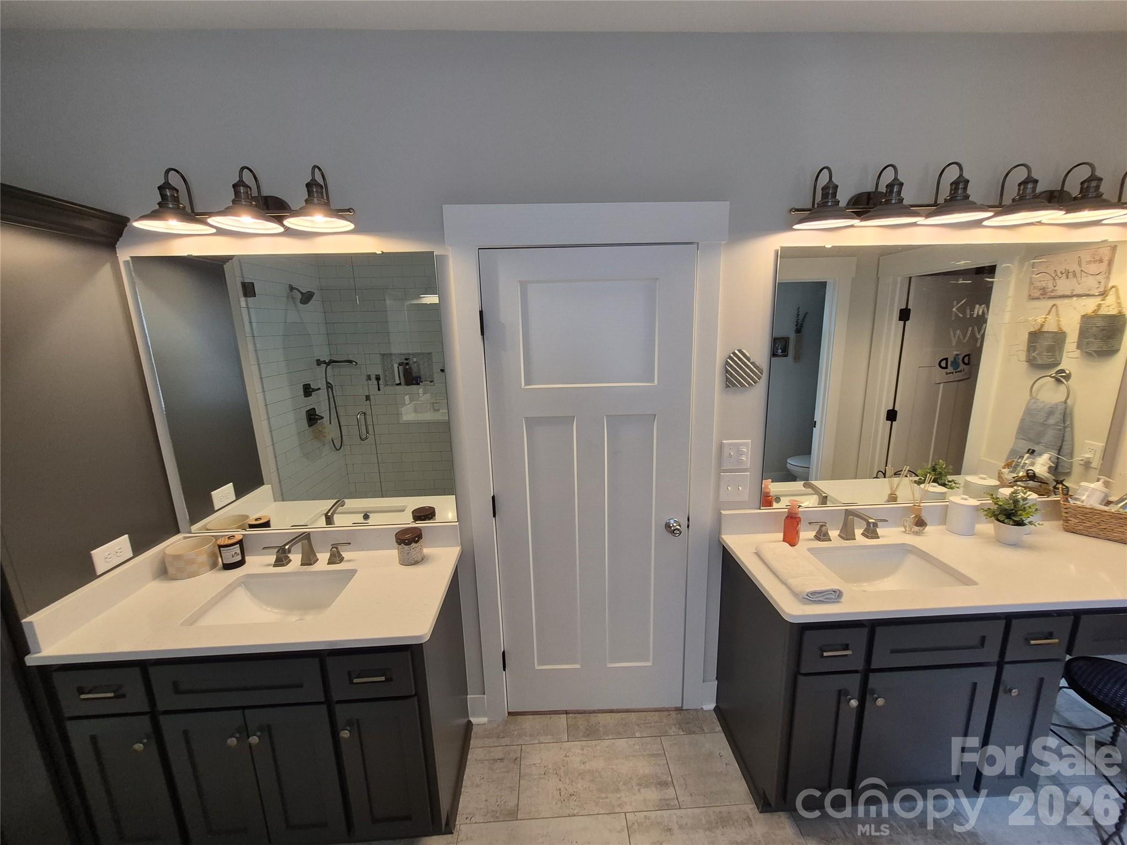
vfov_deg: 89.9
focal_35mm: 13
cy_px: 422
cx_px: 564
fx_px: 423
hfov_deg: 106.2
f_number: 2.2
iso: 125
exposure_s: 1/60
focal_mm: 1.74
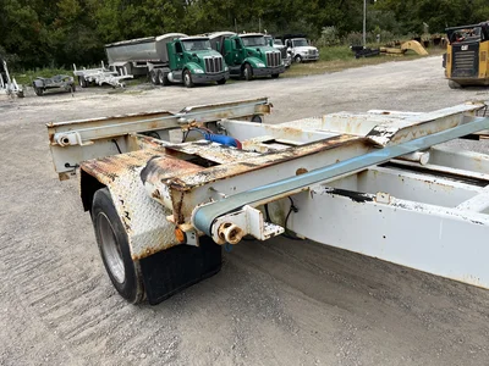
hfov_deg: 67.3
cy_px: 183
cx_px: 244
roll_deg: +6.4
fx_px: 367
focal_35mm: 26
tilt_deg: -21.4
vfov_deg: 53.1
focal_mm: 5.1
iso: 50
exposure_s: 1/2513
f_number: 1.6
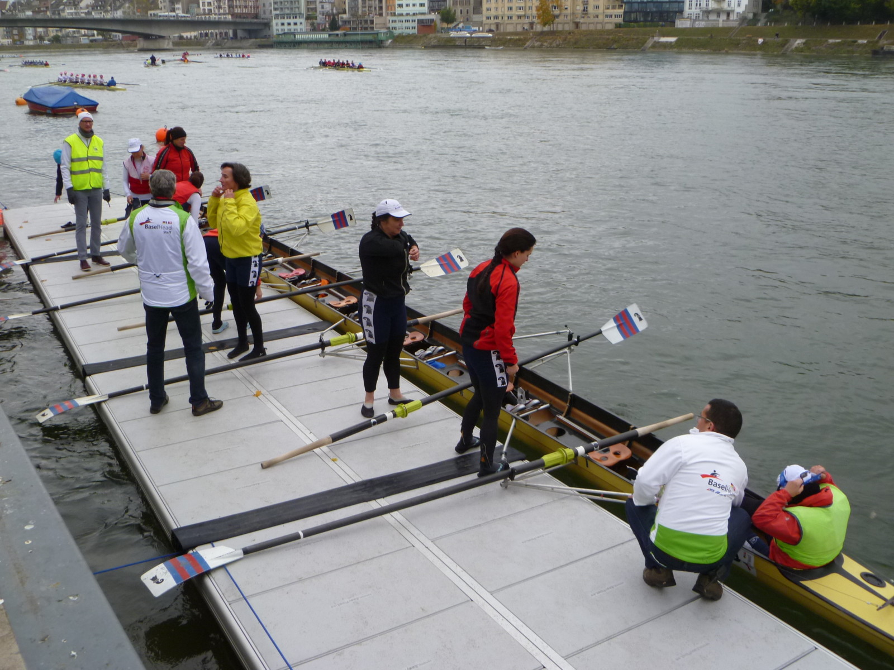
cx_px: 447
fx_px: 826
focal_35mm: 32
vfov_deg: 44.2
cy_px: 335
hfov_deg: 56.8
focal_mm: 5.7
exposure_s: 1/125
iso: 160
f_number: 3.5
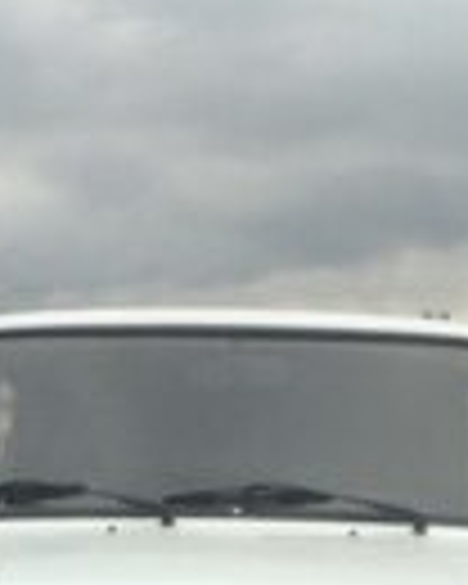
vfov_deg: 16.9
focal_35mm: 108
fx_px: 1870
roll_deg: -0.7
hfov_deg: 14.3
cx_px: 279
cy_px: 716
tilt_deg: -6.0
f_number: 2.2
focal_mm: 4.15
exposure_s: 1/483
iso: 32
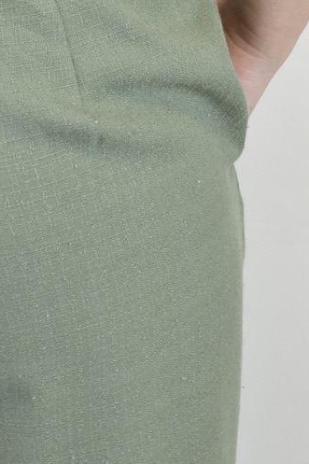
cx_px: -10
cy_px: 188
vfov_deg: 17.3
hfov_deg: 11.5
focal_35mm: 118
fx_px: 1520
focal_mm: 36
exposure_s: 1/30
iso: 1600
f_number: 18
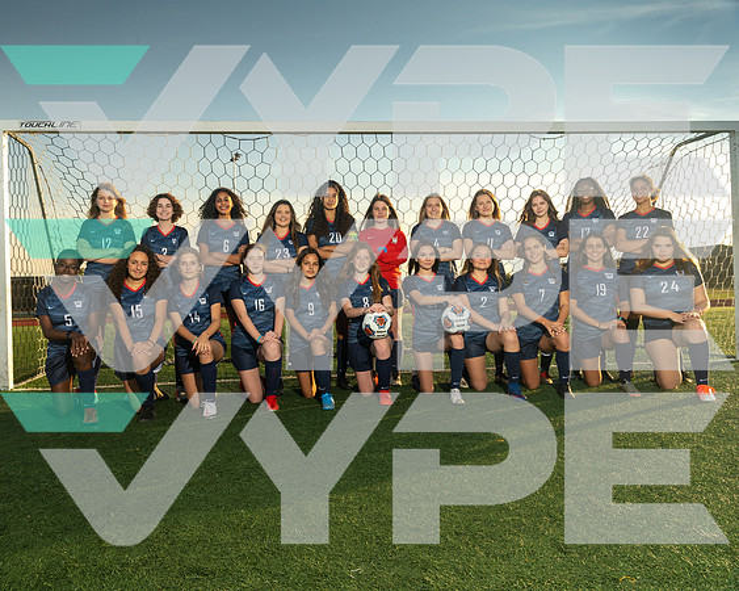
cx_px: 327
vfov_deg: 50.4
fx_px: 628
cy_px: 296
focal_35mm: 29
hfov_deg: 60.8
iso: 320
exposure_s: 1/250
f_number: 8
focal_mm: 25
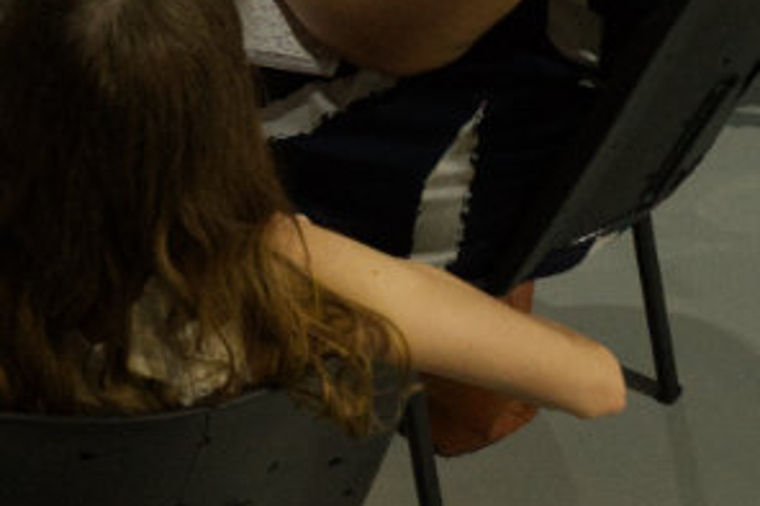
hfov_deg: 13.8
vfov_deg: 9.4
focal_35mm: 142
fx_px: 2996
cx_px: -308
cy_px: -220
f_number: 5.6
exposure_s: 1/80
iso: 8000
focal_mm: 35
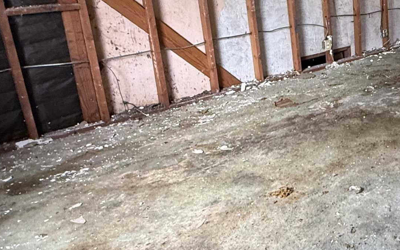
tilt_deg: -13.5
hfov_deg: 36.5
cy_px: 53
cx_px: 479
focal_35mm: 42
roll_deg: -0.1
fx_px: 458
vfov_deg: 29.9
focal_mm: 2.22
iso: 400
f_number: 2.2
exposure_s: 1/90
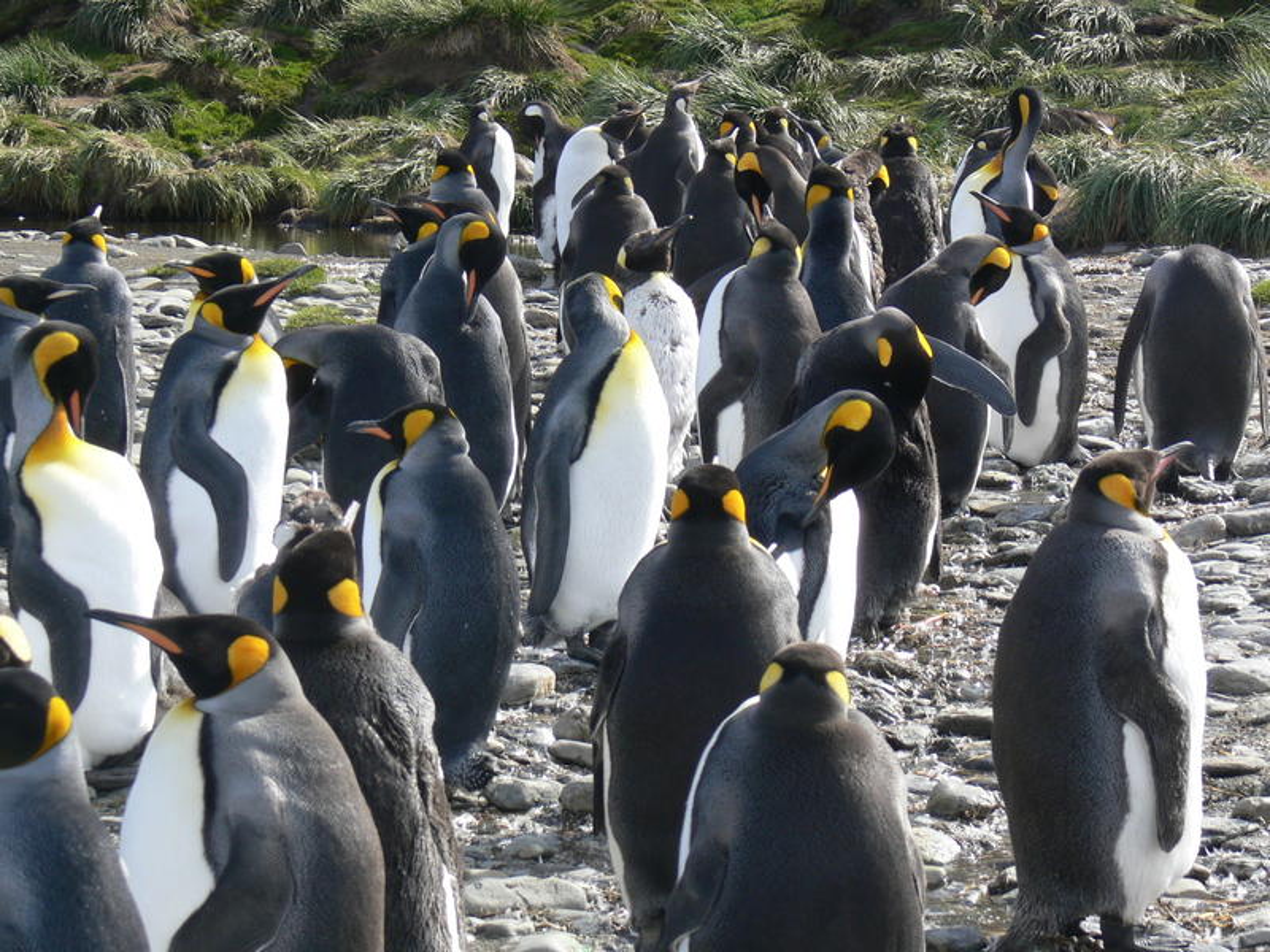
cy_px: 476
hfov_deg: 13.7
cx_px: 635
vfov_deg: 10.3
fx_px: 5283
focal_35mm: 144
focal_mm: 23.9
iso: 80
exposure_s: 1/160
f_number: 5.6
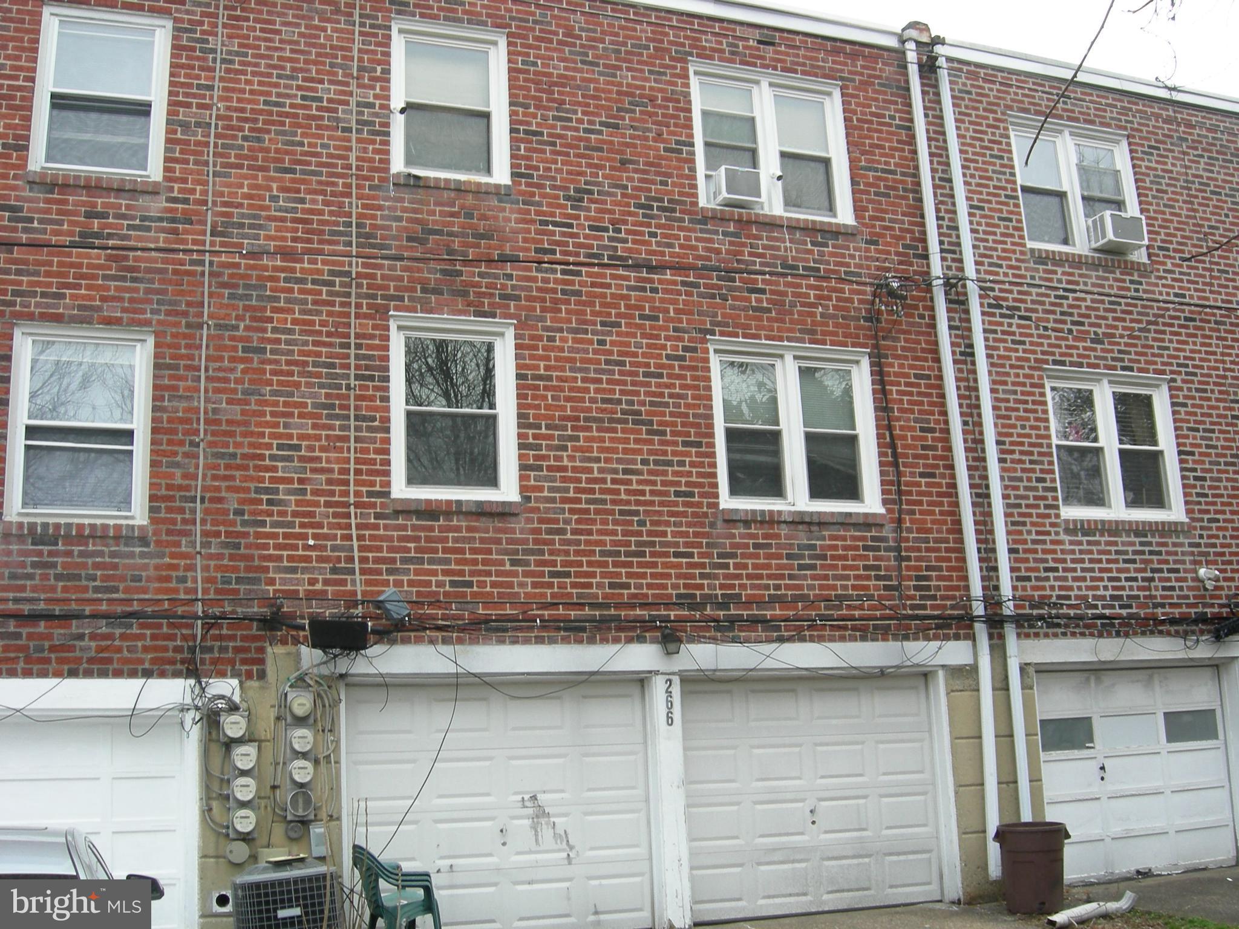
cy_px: 464
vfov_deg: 39.7
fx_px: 1289
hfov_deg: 51.4
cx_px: 620
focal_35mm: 36
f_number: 4.8
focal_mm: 7.5
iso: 64
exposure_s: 1/120
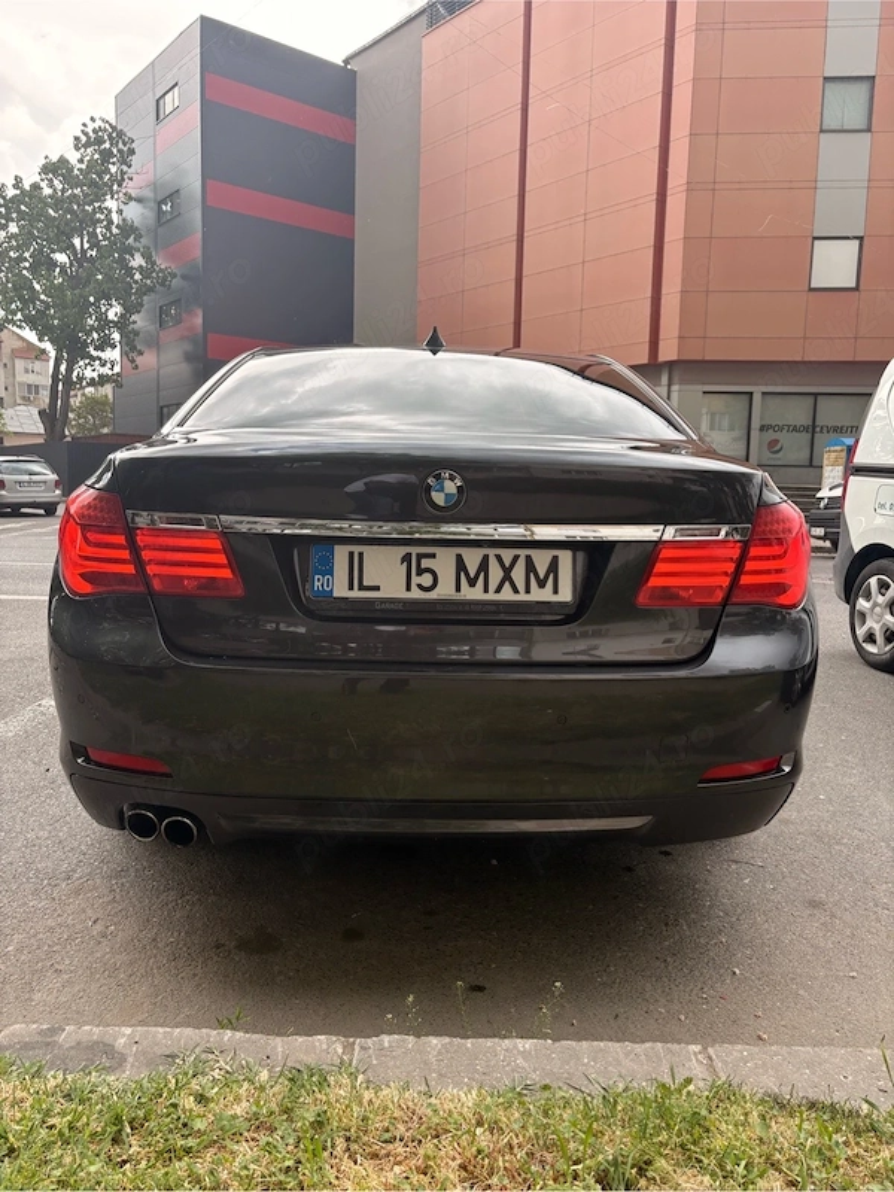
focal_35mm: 26
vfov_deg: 67.3
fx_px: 895
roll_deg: -2.5
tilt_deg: -6.1
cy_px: 596
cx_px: 447
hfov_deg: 53.1
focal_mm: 5.96
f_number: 1.6
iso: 64
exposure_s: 1/309
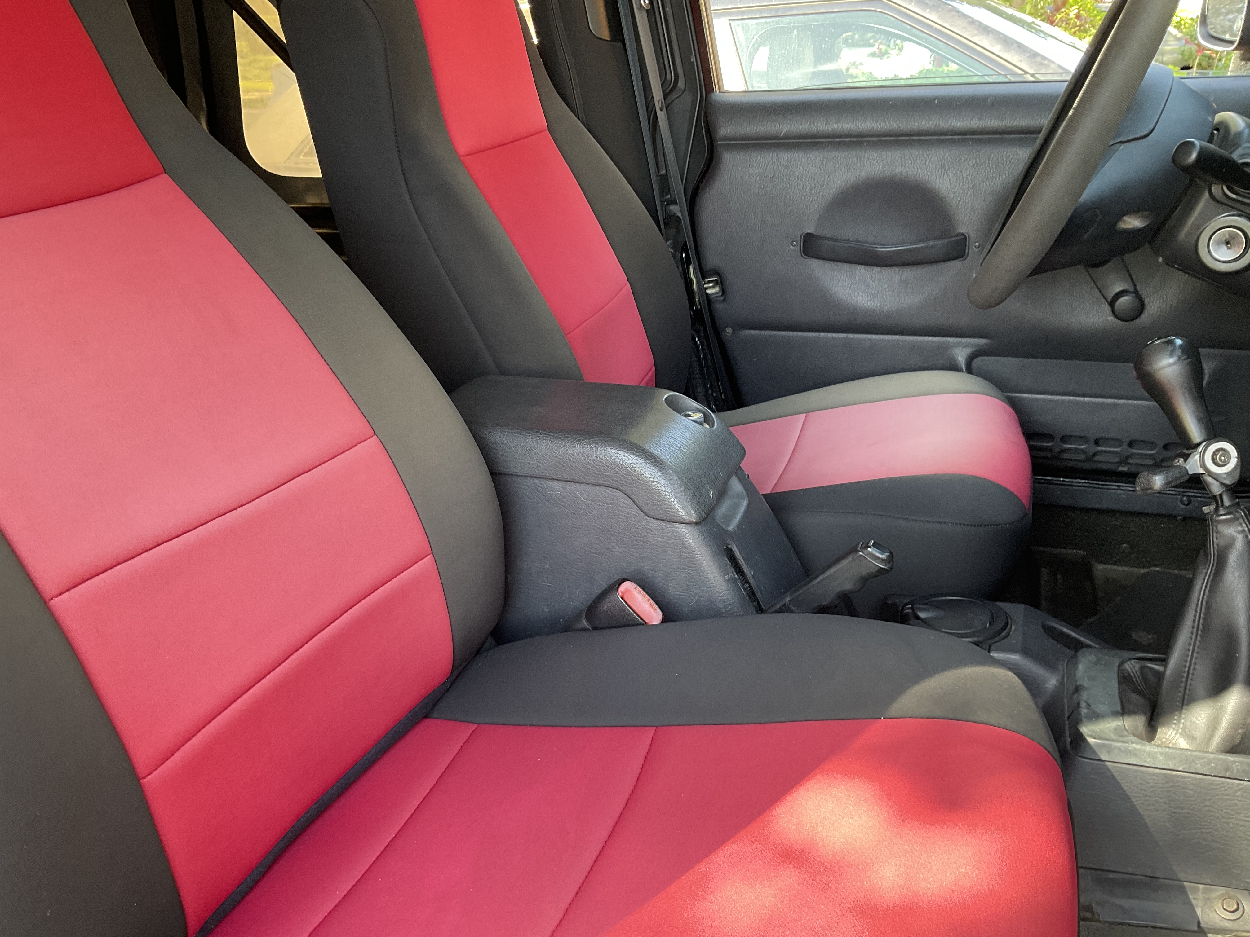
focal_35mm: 29
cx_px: 625
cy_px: 468
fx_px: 1047
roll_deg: -1.1
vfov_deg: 48.2
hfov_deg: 61.7
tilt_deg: -23.4
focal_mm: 3
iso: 64
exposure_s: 1/97
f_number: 1.8
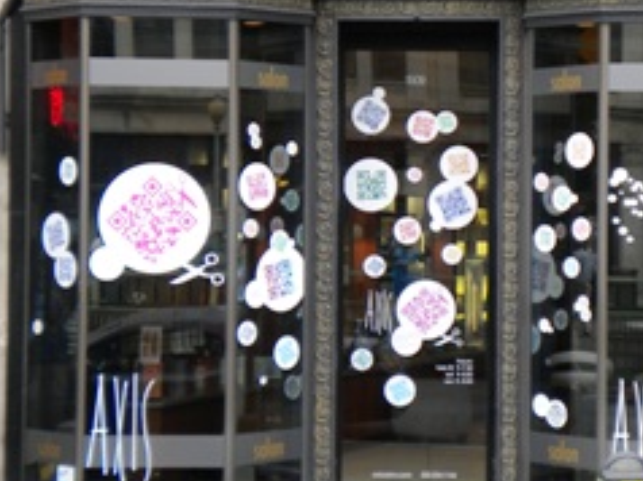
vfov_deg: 15.1
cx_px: 403
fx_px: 1819
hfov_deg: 20.0
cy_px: 211
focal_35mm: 98
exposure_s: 1/75
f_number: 3.9
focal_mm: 9.3
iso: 80
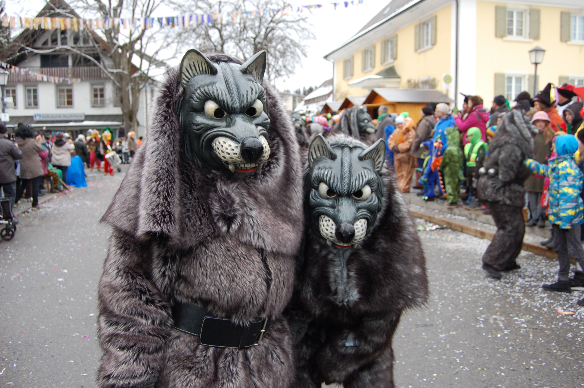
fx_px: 486
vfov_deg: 43.5
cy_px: 194
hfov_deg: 62.0
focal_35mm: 30
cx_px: 292
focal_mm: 20
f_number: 5
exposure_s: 1/100
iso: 400
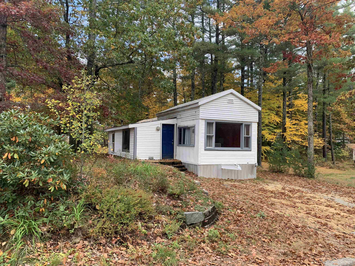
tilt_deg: +1.0
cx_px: 178
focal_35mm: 26
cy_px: 133
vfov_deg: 53.1
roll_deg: -1.7
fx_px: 267
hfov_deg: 67.3
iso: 25
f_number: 1.8
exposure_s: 1/165
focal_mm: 4.25
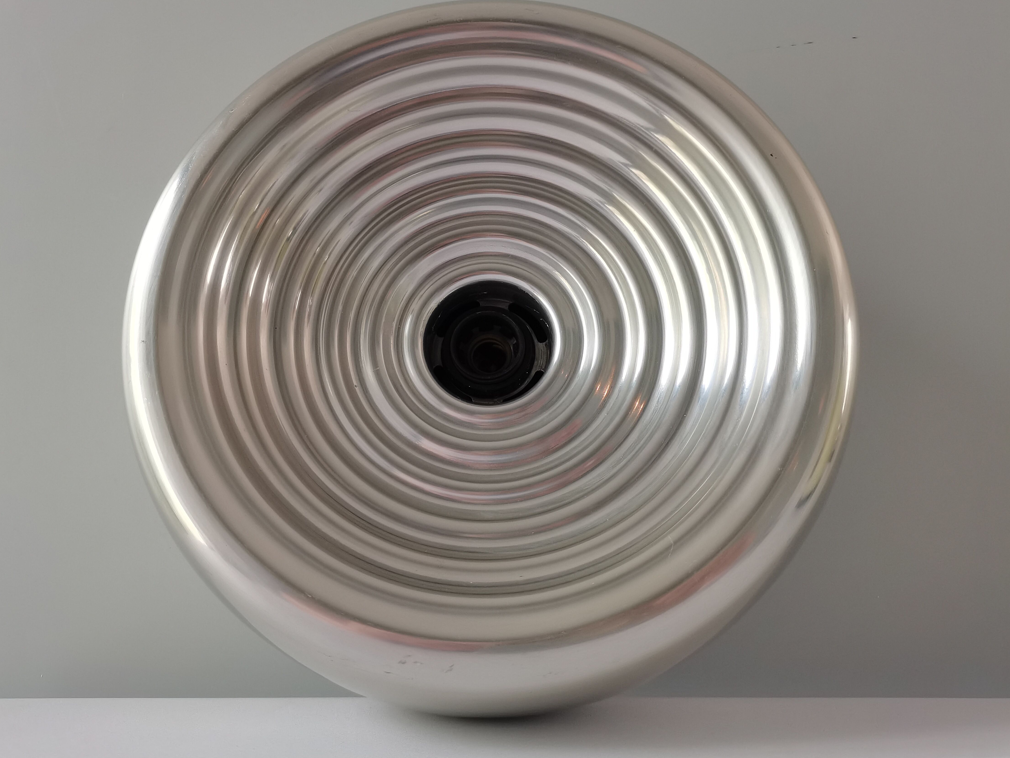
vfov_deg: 51.4
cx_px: 492
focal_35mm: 27
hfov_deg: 65.3
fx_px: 788
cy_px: 370
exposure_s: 1/33.3
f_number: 1.8
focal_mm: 5.58
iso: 320
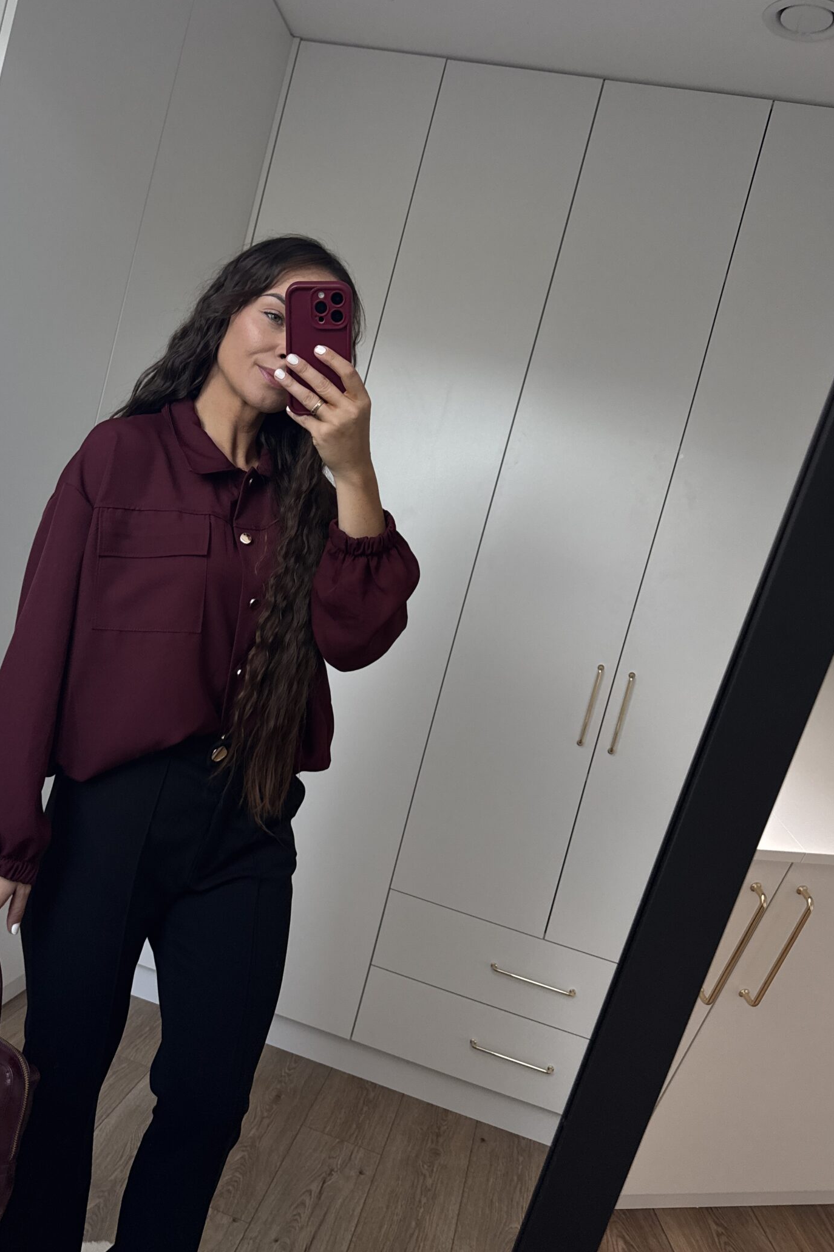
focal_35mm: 31
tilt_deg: -26.9
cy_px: 601
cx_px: 280
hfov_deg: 41.8
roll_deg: -15.1
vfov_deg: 60.3
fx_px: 1077
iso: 200
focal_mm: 6.76
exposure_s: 1/115
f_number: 1.78
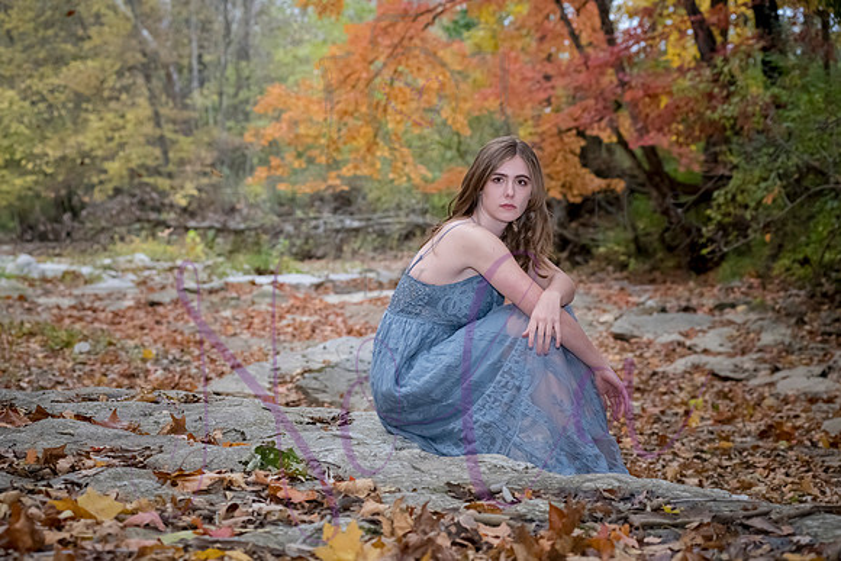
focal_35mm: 86
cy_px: 280
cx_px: 420
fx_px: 2009
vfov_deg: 15.9
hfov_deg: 23.6
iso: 2000
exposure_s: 1/200
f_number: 6.3
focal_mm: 86
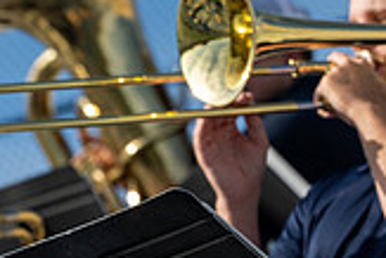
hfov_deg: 5.3
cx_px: 342
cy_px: 74
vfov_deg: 3.5
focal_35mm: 390
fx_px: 4185
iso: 100
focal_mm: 92
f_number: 4
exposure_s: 1/1000
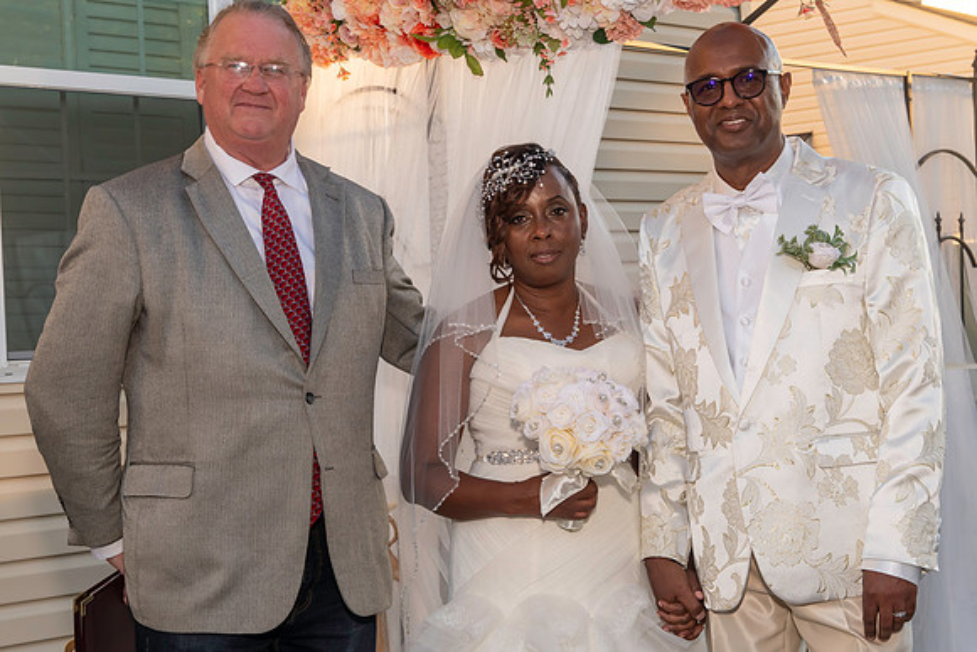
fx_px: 1691
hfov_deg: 32.2
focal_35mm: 62
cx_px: 466
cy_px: 310
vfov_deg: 21.8
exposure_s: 1/250
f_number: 7.1
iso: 400
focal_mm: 38
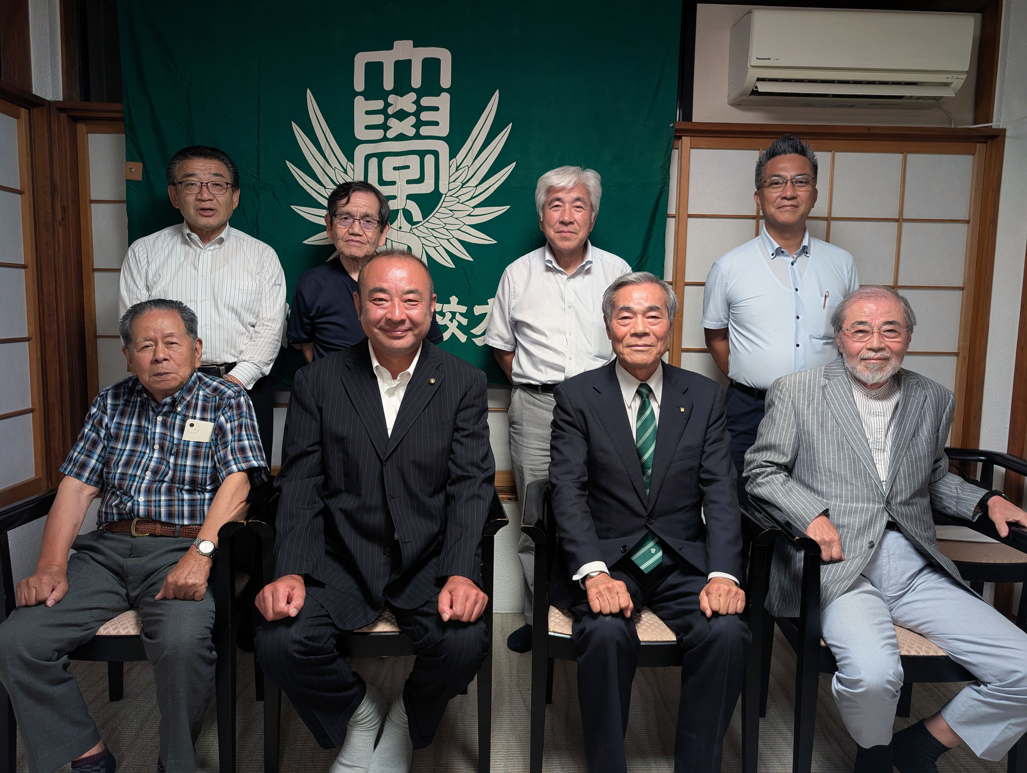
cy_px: 386
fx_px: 713
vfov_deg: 56.9
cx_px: 514
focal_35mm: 24
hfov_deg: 71.5
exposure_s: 1/23.8
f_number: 1.68
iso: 109
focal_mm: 6.9
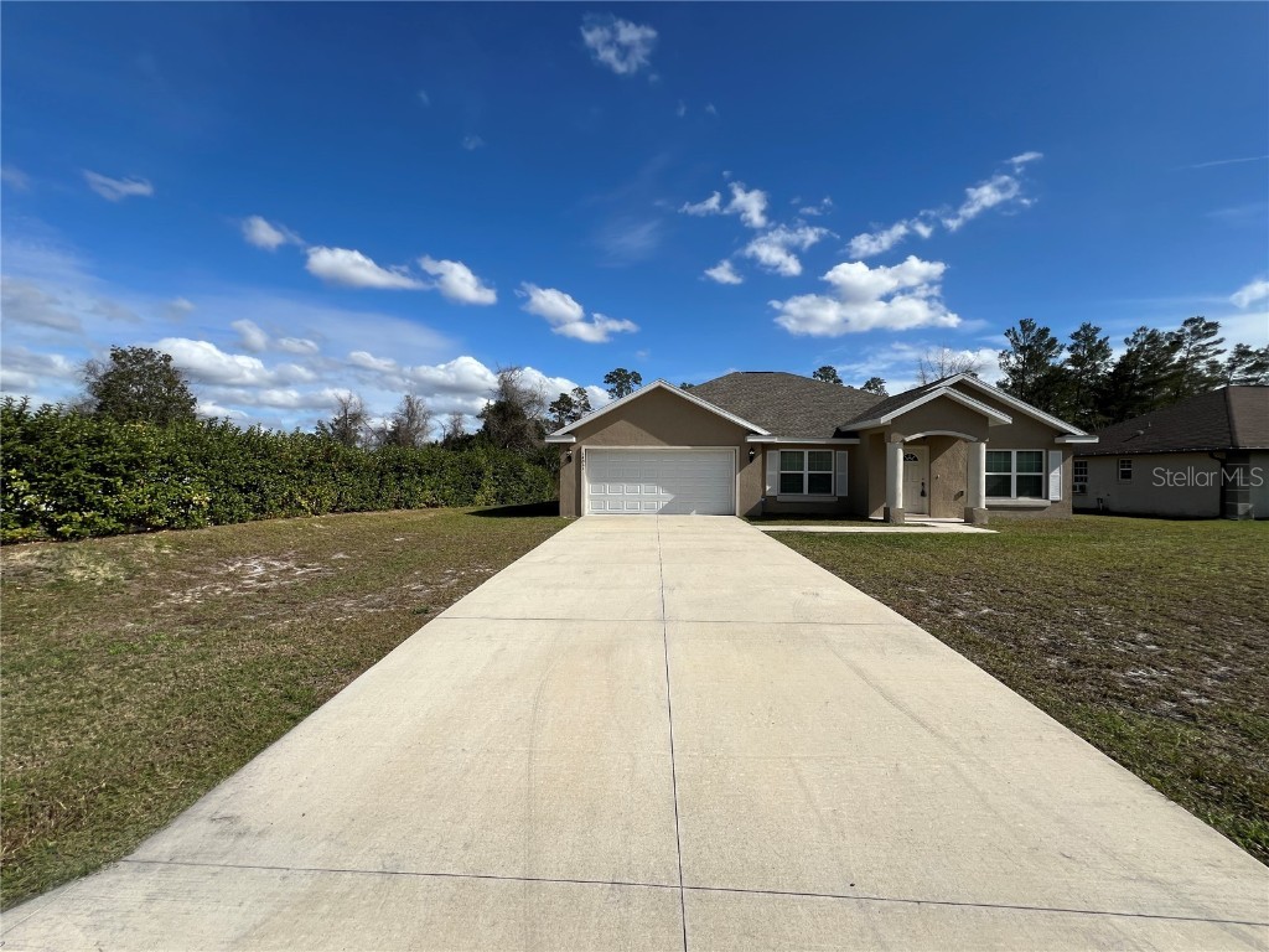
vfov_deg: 89.9
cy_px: 476
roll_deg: -0.3
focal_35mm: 13
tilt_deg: +0.2
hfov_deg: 106.2
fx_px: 477
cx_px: 634
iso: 32
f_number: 1.8
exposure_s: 1/2874
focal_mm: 1.57
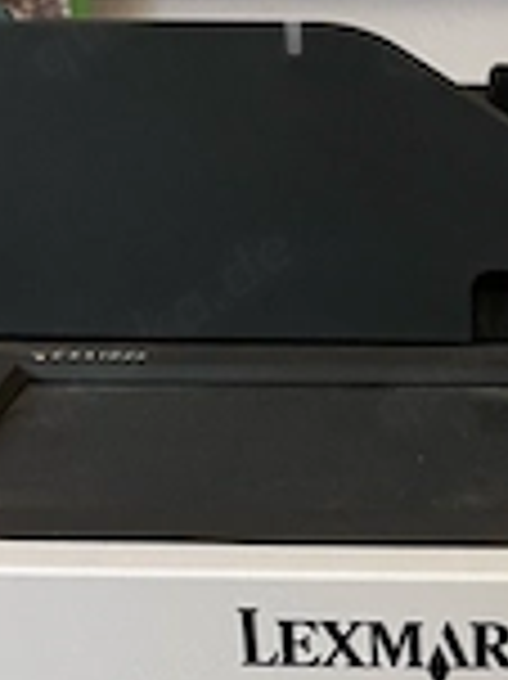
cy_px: 730
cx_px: 602
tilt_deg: -20.1
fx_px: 1352
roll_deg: +0.3
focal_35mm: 69
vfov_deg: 26.2
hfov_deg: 20.0
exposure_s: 1/50
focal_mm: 5.1
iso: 400
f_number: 1.6
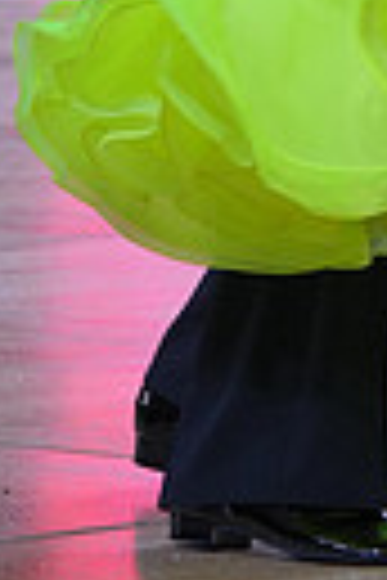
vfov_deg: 3.4
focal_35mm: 598
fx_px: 9642
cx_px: 403
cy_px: -508
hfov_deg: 2.3
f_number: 5.6
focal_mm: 133
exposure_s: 1/400
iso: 1250
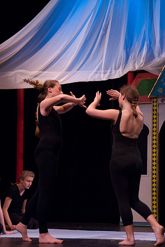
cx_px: 82
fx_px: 772
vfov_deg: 18.2
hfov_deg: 12.2
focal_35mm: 112
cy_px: 124
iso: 1250
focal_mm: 75
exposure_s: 1/60
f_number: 2.8
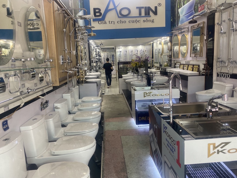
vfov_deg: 53.1
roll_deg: +2.4
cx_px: 118
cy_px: 89
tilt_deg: -8.8
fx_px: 178
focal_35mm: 26
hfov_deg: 67.3
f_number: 1.8
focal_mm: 4.25
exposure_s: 1/100
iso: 125
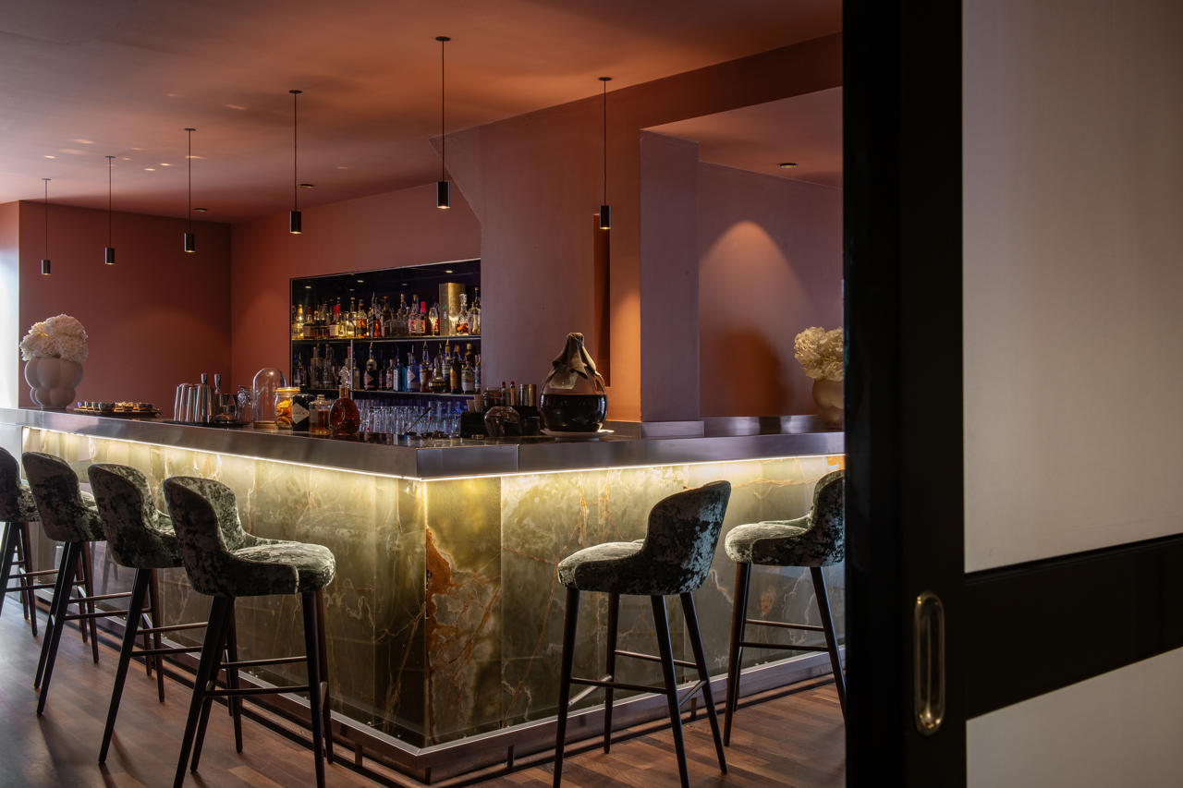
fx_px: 1150
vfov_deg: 37.8
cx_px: 592
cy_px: 394
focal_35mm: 35
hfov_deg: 54.4
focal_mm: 35
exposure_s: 2
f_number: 16
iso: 160
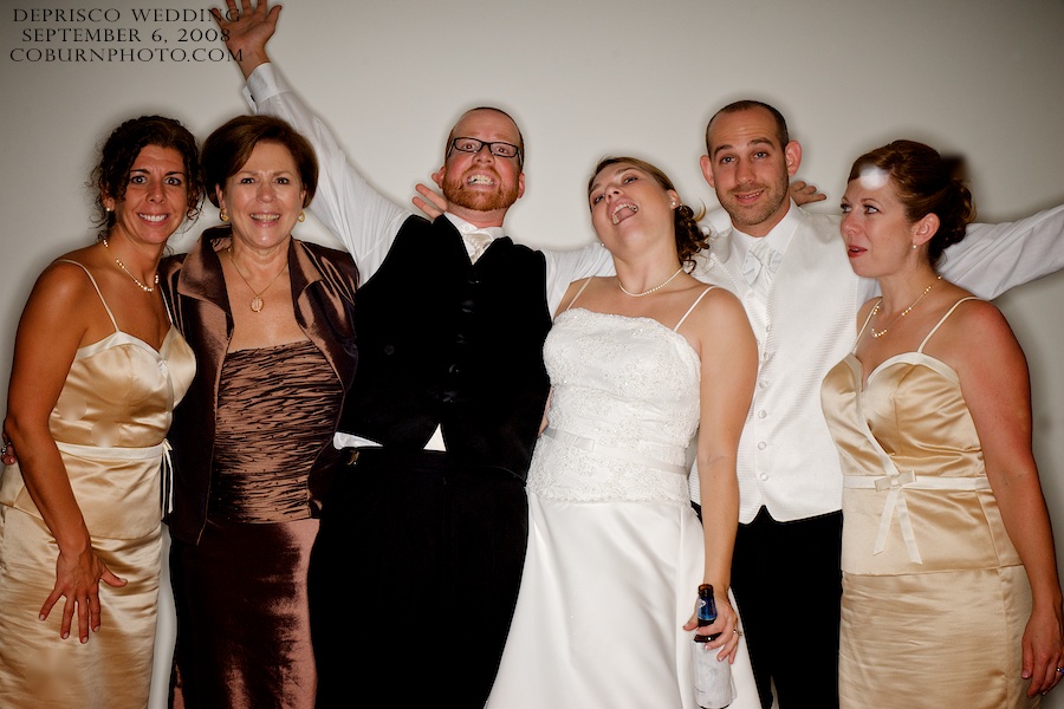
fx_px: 1773
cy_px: 354
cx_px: 532
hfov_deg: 33.4
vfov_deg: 22.6
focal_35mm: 60
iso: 200
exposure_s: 1/250
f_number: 16
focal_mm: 40
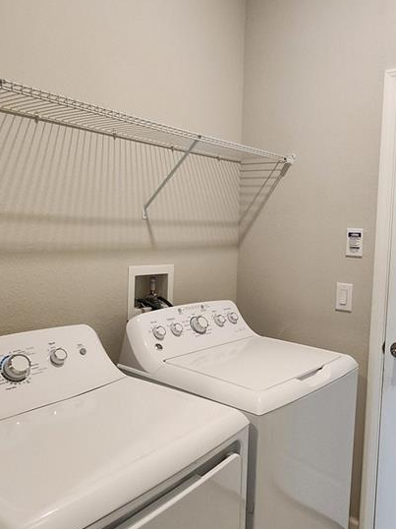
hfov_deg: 47.6
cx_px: 255
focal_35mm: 29
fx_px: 443
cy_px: 274
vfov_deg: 61.7
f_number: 2.2
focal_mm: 1.74
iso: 320
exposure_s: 1/60
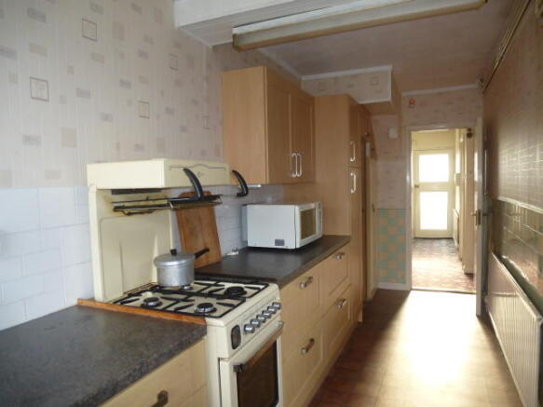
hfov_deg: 71.6
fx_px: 376
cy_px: 204
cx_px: 272
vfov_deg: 56.8
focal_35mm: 24
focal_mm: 4.3
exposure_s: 1/60
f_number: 3.3
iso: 400
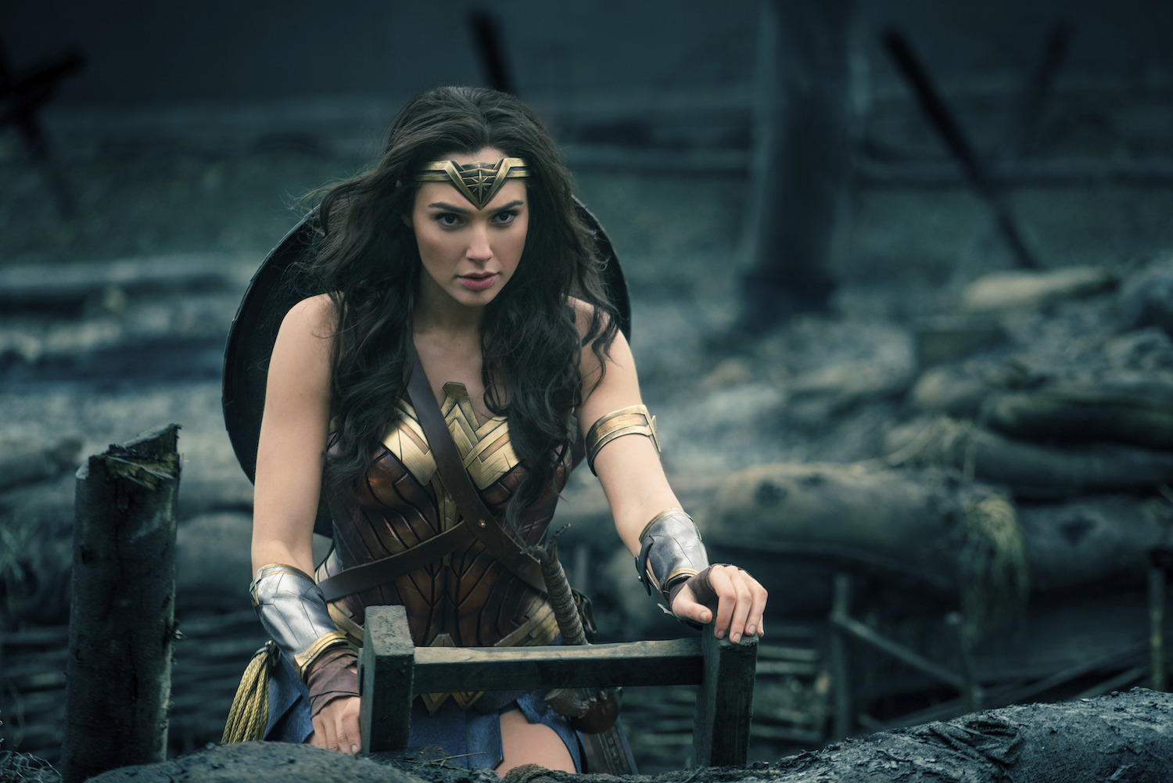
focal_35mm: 159
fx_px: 5182
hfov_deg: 12.9
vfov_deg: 8.6
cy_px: 392
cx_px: 586
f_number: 4
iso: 1000
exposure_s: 1/500
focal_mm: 159
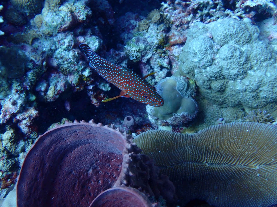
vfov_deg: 37.7
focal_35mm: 38
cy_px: 104
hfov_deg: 49.0
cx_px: 138
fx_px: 304
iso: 200
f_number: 3.5
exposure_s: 1/125
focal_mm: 6.83
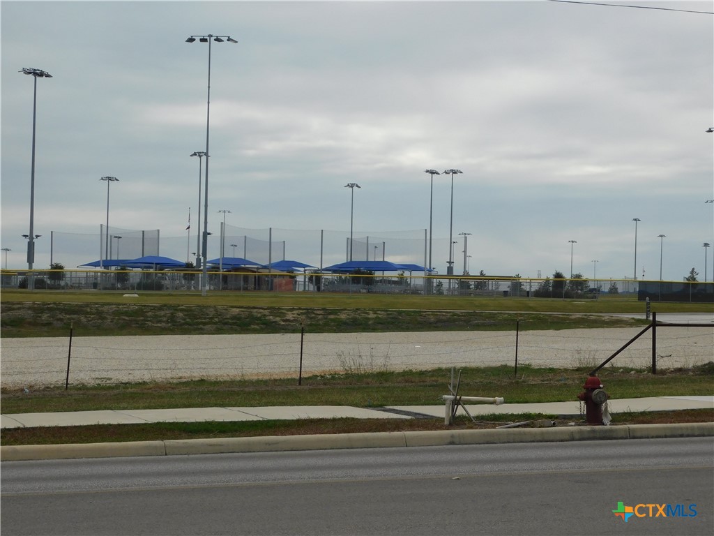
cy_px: 268
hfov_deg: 24.4
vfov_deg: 18.4
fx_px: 1650
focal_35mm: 80
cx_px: 357
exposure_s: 1/1250
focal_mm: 14.2
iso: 125
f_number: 4.4
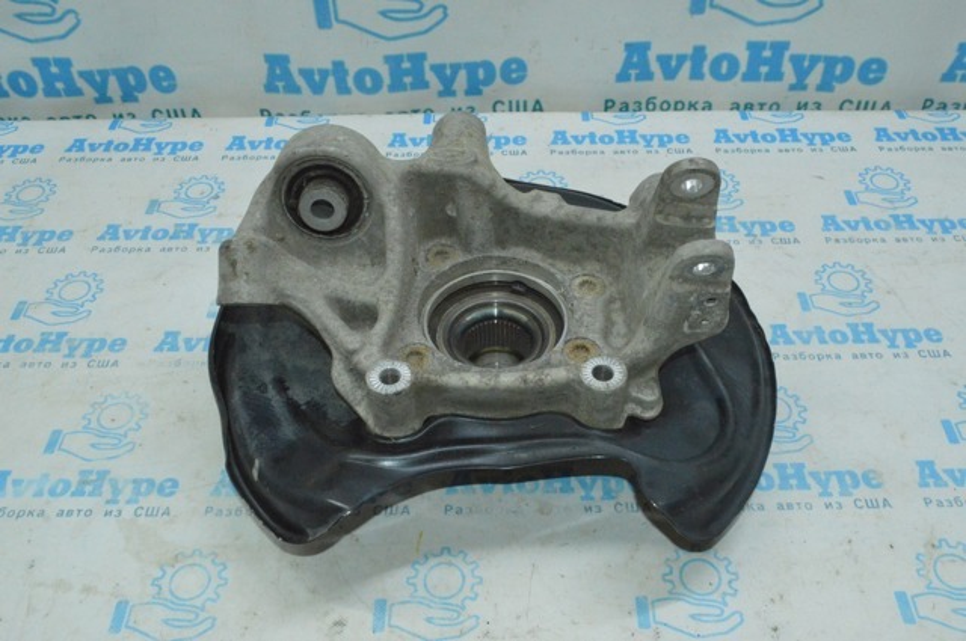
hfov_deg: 55.2
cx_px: 483
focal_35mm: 34
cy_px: 320
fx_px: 925
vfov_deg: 38.3
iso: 6400
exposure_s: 1/125
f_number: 16
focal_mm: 23
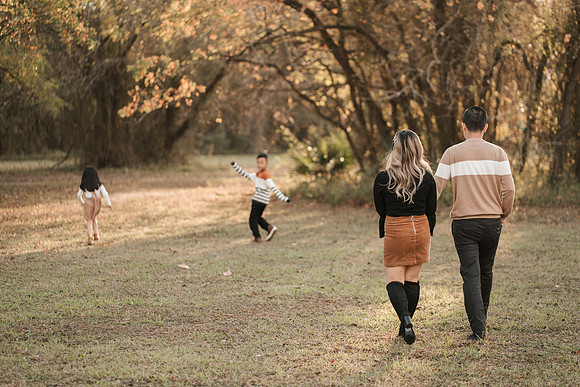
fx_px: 1370
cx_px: 290
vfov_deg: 16.1
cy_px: 194
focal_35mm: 85
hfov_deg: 23.9
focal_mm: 85
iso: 100
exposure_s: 1/640
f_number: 2
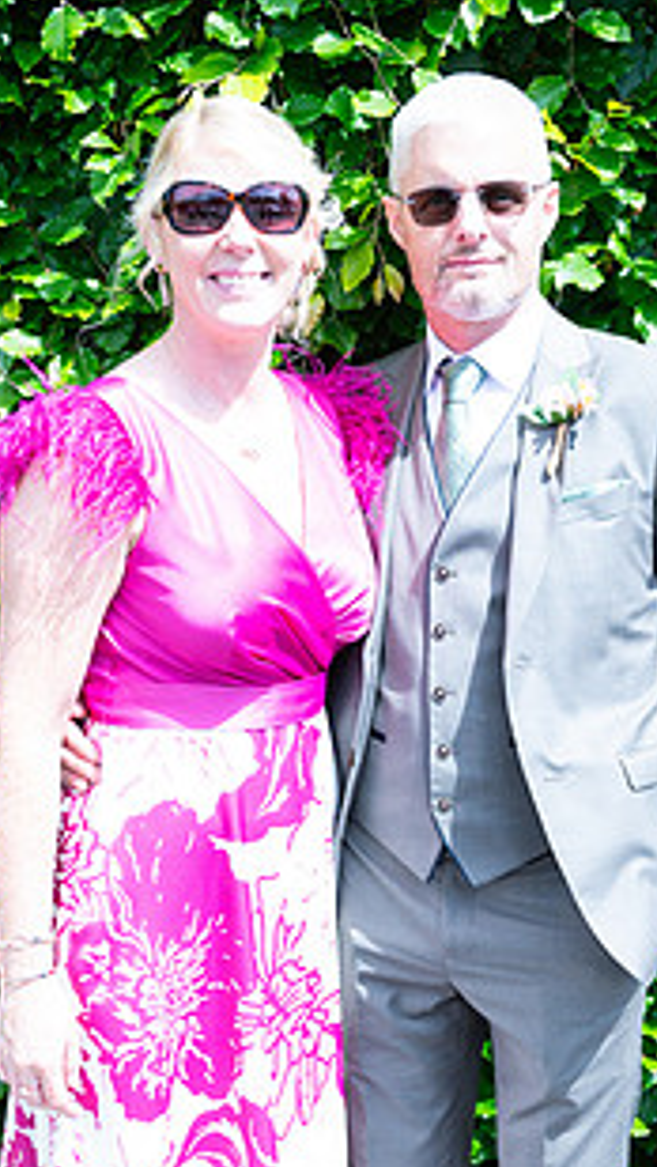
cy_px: 740
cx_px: 393
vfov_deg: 34.1
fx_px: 1888
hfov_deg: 19.7
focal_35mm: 61
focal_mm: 40
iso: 64
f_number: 3.5
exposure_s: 1/320
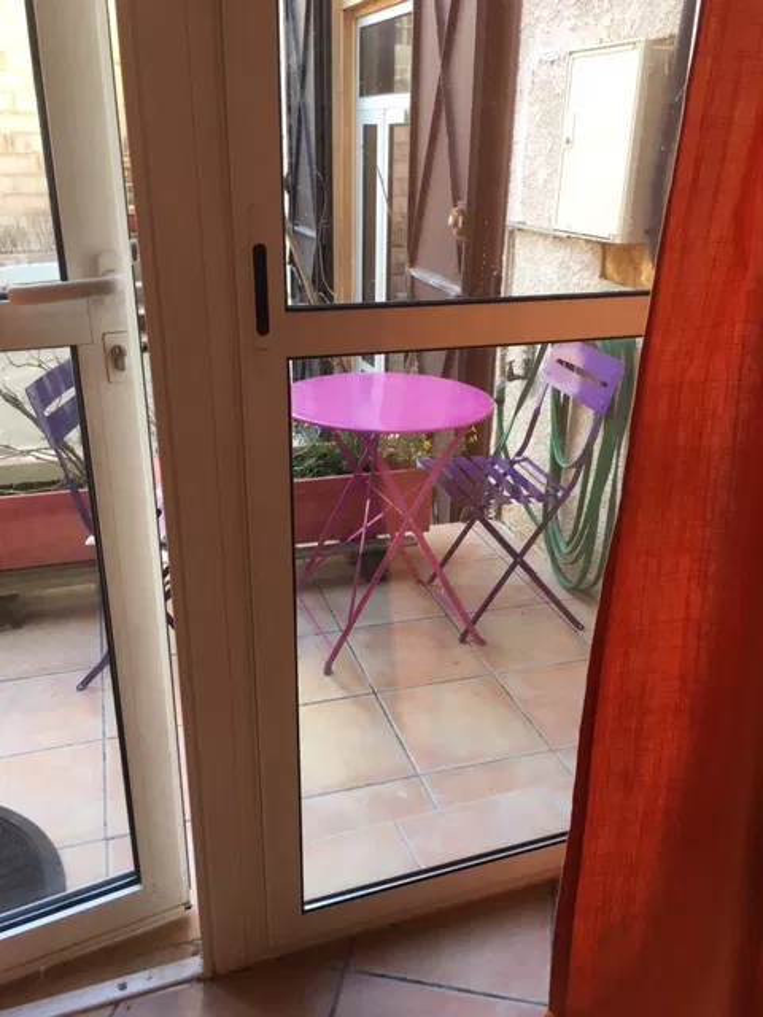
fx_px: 852
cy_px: 508
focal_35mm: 29
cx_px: 382
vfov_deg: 61.7
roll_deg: -3.6
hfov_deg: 48.2
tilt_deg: -24.1
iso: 32
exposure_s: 1/33
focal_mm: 4.15
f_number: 2.2
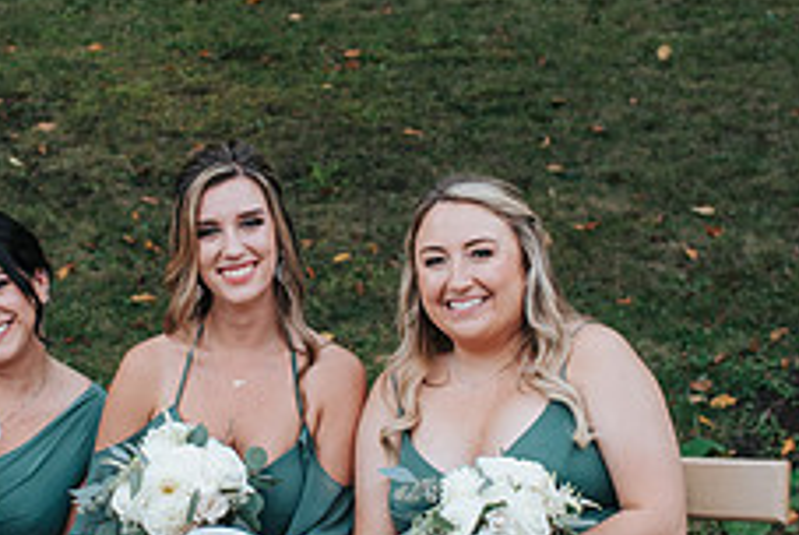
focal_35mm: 115
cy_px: 331
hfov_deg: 17.6
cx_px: 173
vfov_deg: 11.9
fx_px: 2556
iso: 560
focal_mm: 35
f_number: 3.2
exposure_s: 1/800
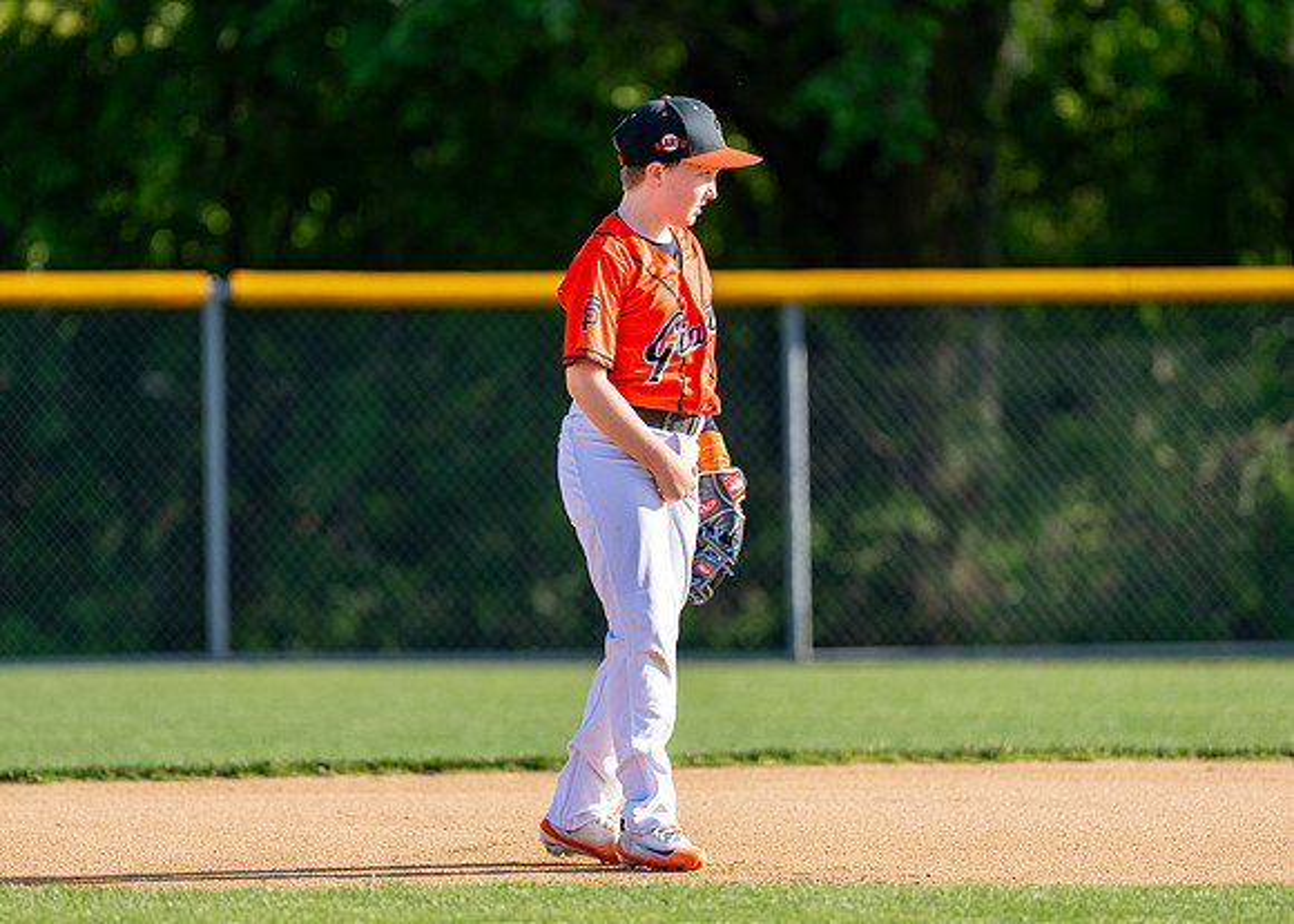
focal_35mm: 344
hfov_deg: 5.9
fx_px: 12646
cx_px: 609
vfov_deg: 4.2
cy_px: 450
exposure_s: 1/800
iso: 100
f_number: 2.8
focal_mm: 200
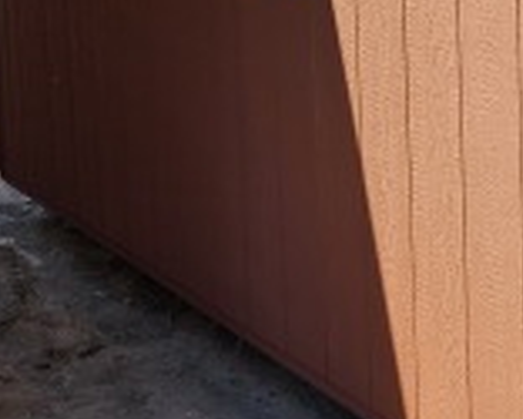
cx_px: 664
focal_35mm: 92
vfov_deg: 16.0
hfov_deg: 19.3
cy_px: -97
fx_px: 1425
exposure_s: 1/726
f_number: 1.8
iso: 12
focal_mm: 6.4
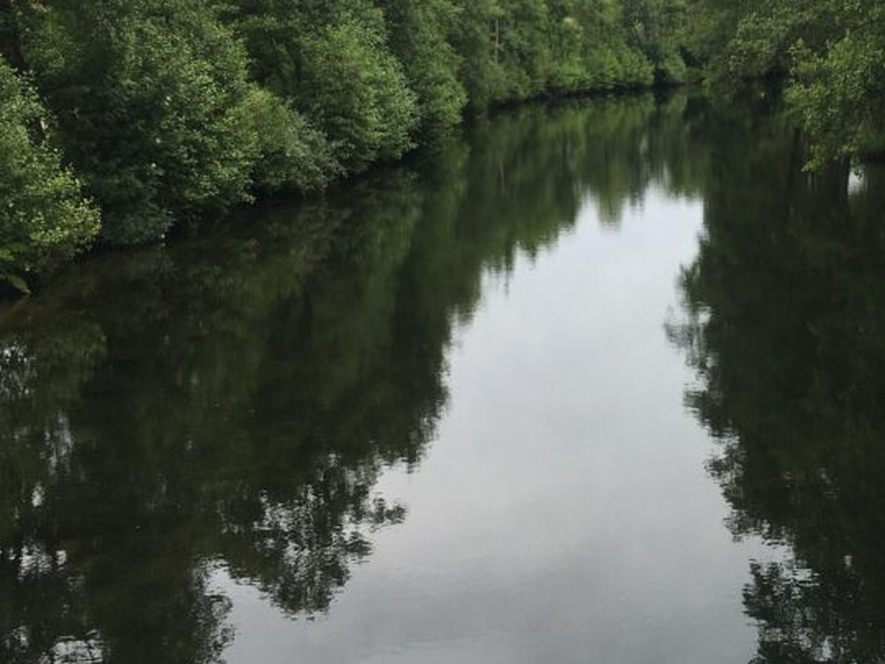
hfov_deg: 34.3
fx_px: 1406
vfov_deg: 25.9
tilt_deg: -1.3
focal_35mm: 55
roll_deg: +2.1
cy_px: 107
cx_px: 656
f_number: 2.2
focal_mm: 4.15
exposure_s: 1/810
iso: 25
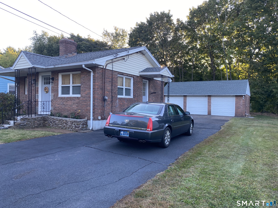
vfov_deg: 53.1
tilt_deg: -1.4
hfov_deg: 67.3
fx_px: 209
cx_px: 139
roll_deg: -0.9
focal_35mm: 26
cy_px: 104
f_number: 1.8
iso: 40
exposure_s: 1/121
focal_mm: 4.25
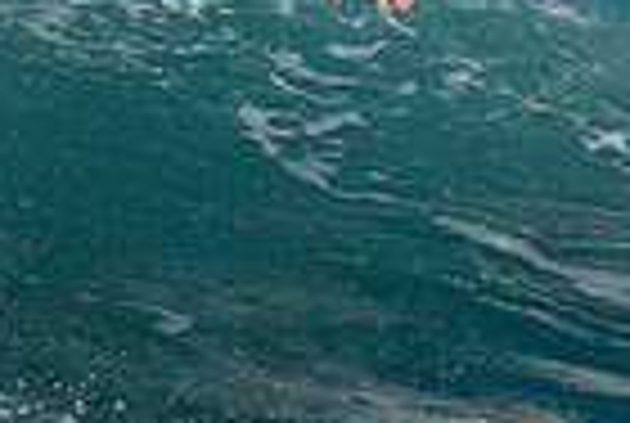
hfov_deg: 0.6
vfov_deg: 0.4
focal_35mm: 3564
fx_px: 62503
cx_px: 561
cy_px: -255
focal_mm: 800
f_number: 8
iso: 360
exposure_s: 1/2000
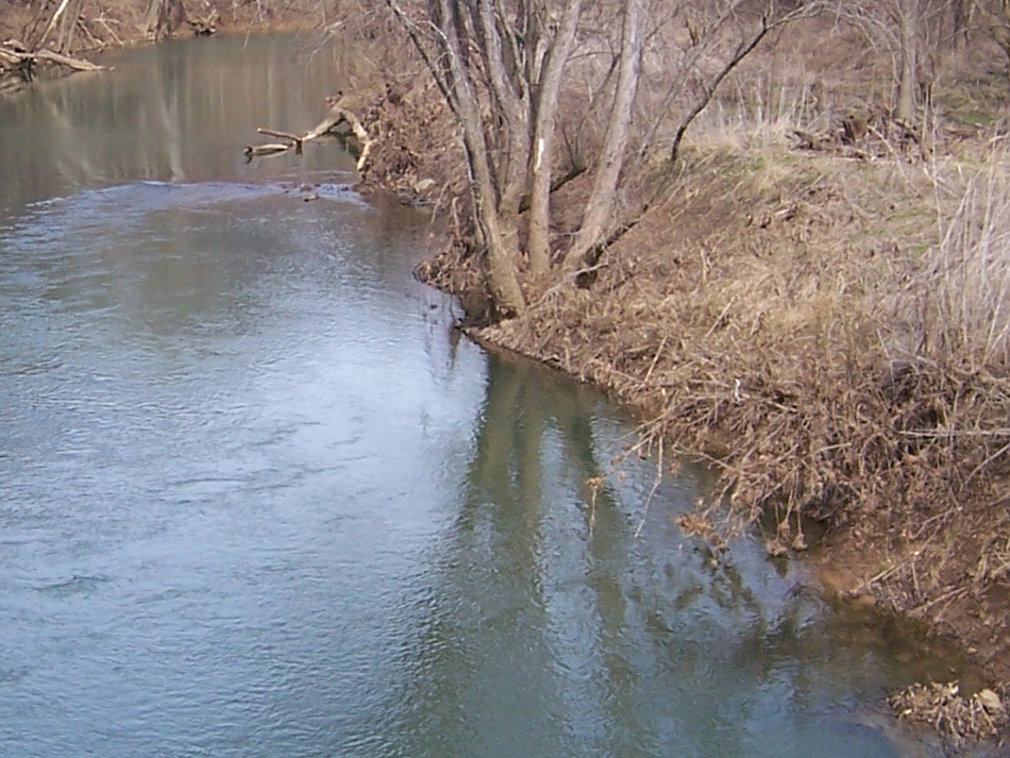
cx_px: 119
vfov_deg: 18.4
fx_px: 2335
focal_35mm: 80
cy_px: 310
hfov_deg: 23.8
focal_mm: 5.5
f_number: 3.4
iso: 80
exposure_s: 1/500
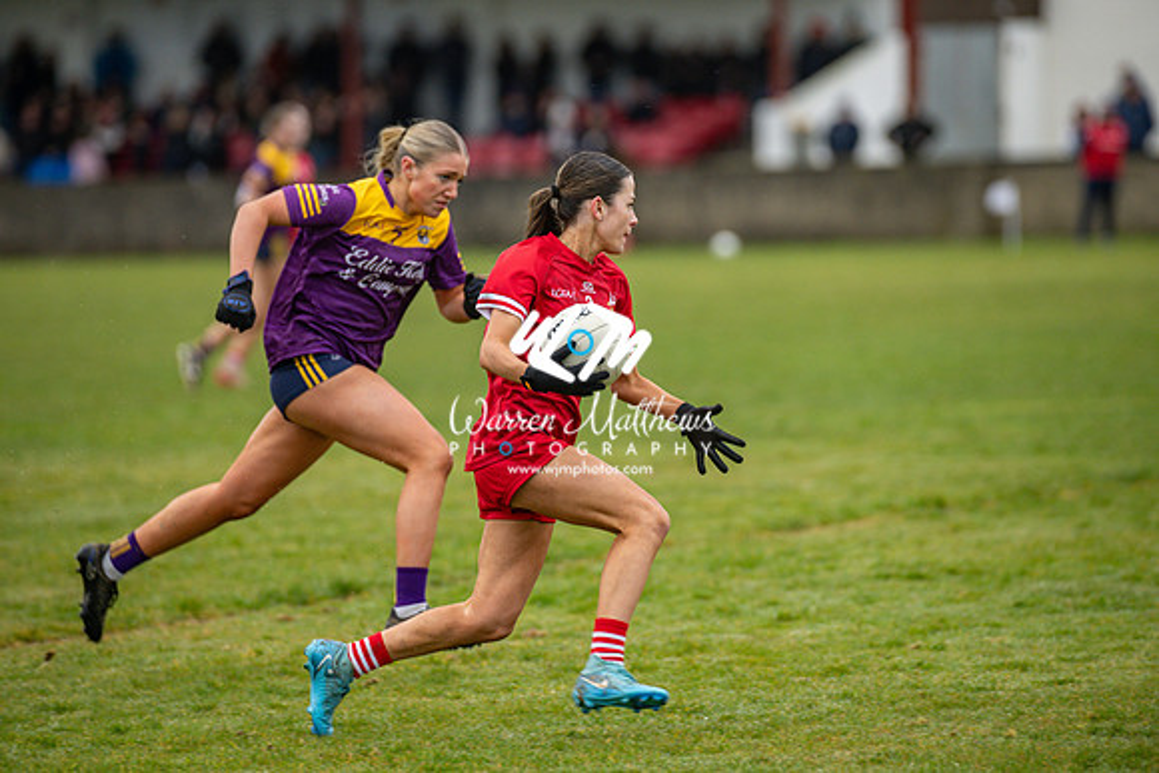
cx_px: 580
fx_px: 8050
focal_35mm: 250
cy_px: 386
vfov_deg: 5.5
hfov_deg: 8.2
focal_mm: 250
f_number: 2.8
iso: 720
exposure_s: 1/640
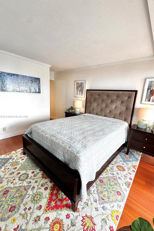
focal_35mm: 15
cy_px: 117
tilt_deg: -13.1
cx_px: 81
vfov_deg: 100.4
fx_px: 96
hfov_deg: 77.3
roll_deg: -3.7
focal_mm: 2.22
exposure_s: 1/120
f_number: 2.2
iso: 80
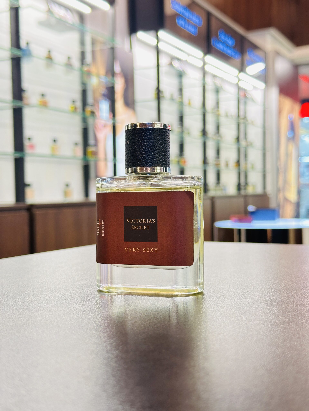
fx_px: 571
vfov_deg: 39.7
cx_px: 154
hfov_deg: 30.3
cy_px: 206
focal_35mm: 48
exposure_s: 1/50
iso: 160
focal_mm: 6.86
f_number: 1.78
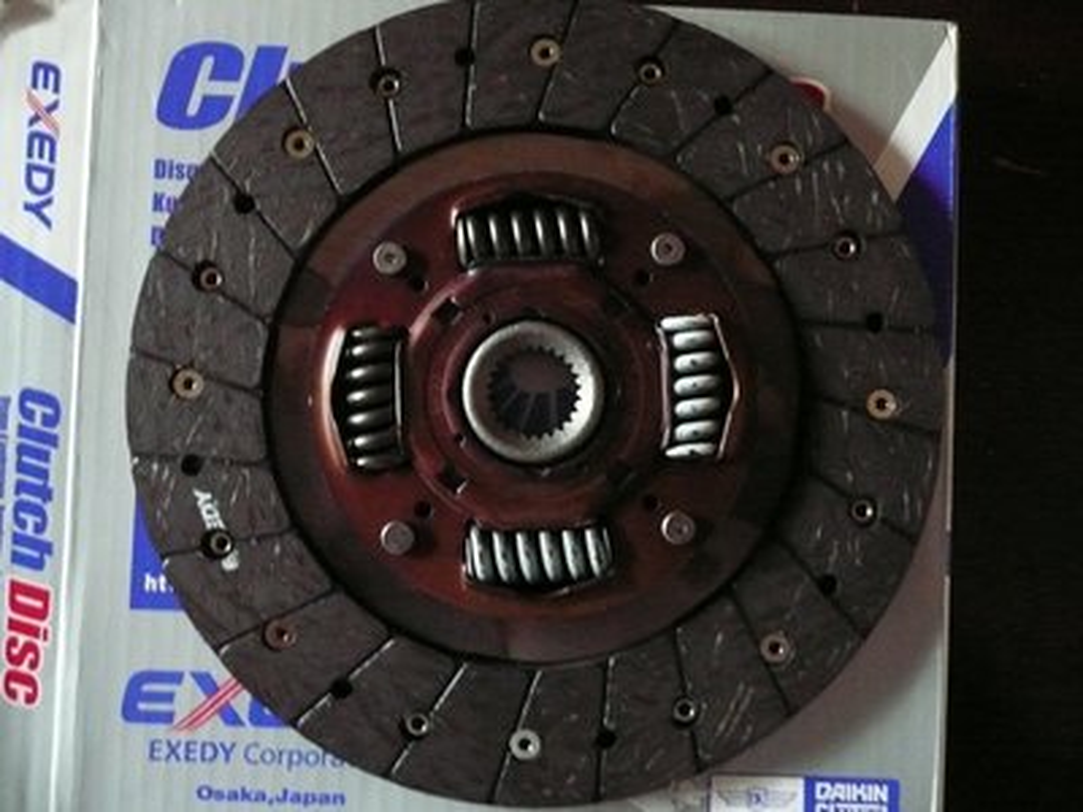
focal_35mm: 28
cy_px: 406
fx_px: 876
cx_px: 542
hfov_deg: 63.4
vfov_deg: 49.7
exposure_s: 1/8
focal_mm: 4.6
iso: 800
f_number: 3.3
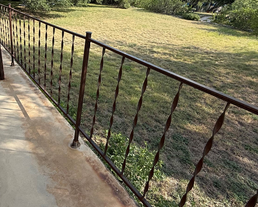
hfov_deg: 64.8
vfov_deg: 55.9
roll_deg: -2.0
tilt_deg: -24.9
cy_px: 73
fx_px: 191
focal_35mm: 25
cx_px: 71
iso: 64
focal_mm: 2.22
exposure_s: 1/799
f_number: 2.2
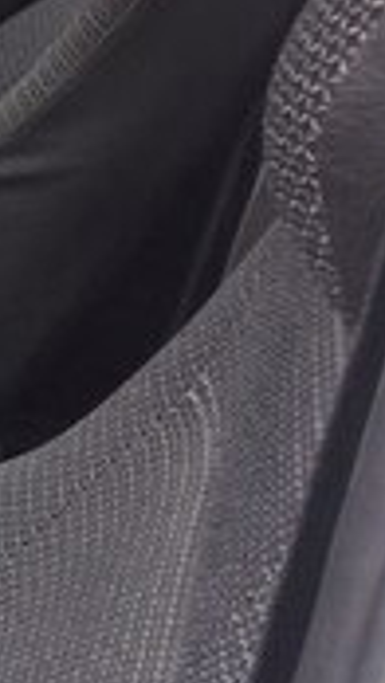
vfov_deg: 17.8
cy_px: 230
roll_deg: -1.2
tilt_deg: -24.1
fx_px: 2176
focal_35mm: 120
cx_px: -852
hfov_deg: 8.2
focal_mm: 4.15
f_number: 2.2
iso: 50
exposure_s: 1/50
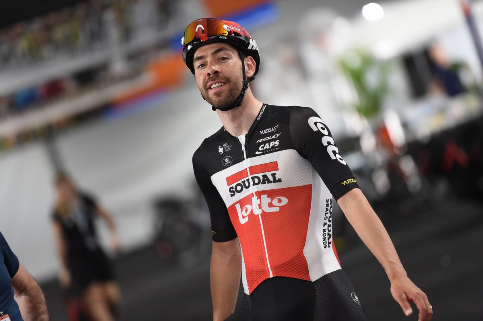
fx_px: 2680
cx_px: 242
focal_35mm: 200
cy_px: 160
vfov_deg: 6.8
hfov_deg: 10.3
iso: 4000
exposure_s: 1/400
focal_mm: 200
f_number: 2.8
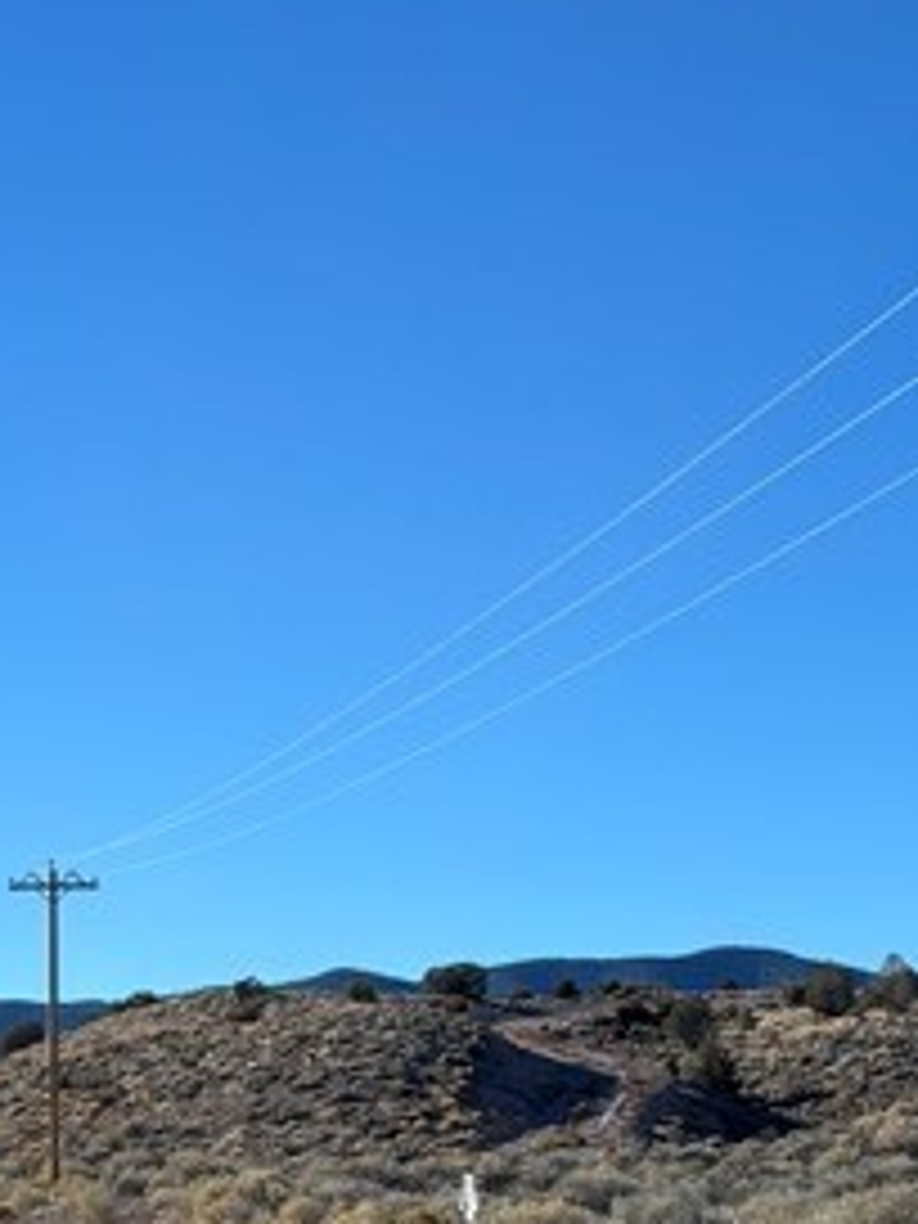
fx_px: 3465
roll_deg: +0.5
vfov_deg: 19.8
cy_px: 1022
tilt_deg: +6.3
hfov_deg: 14.6
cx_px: -207
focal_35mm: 98
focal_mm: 5.96
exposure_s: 1/3534
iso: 50
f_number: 1.6
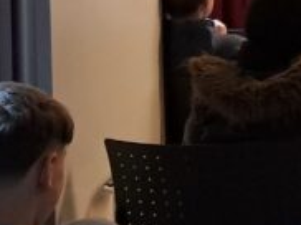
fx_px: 1320
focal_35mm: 152
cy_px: -106
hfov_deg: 10.6
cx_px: 781
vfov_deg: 9.5
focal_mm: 4
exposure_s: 1/50
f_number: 1.8
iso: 320
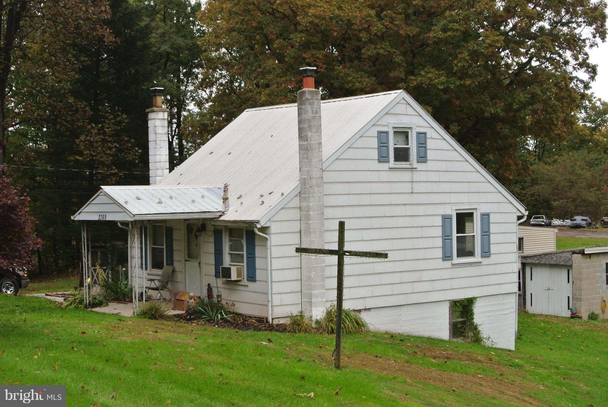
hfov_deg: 32.9
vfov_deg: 22.3
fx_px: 1031
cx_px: 304
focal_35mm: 61
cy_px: 204
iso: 400
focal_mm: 22.7
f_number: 7.1
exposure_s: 1/60
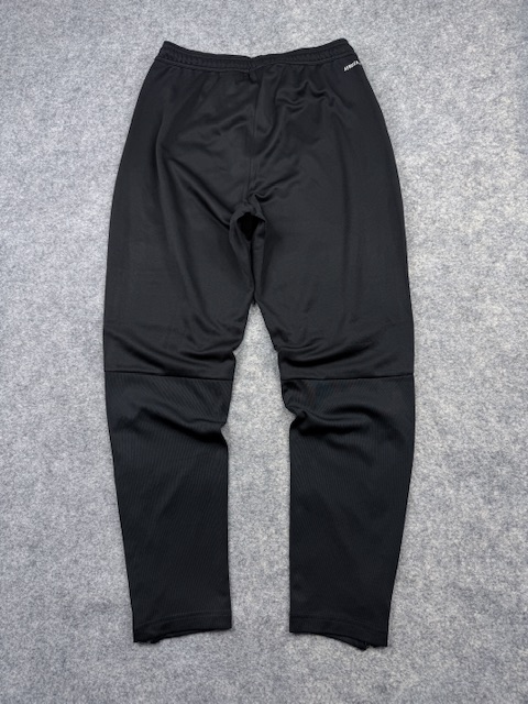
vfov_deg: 71.6
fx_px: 488
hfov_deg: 56.8
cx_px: 264
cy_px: 352
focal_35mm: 24
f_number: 1.78
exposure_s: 1/100
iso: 64
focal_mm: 6.76
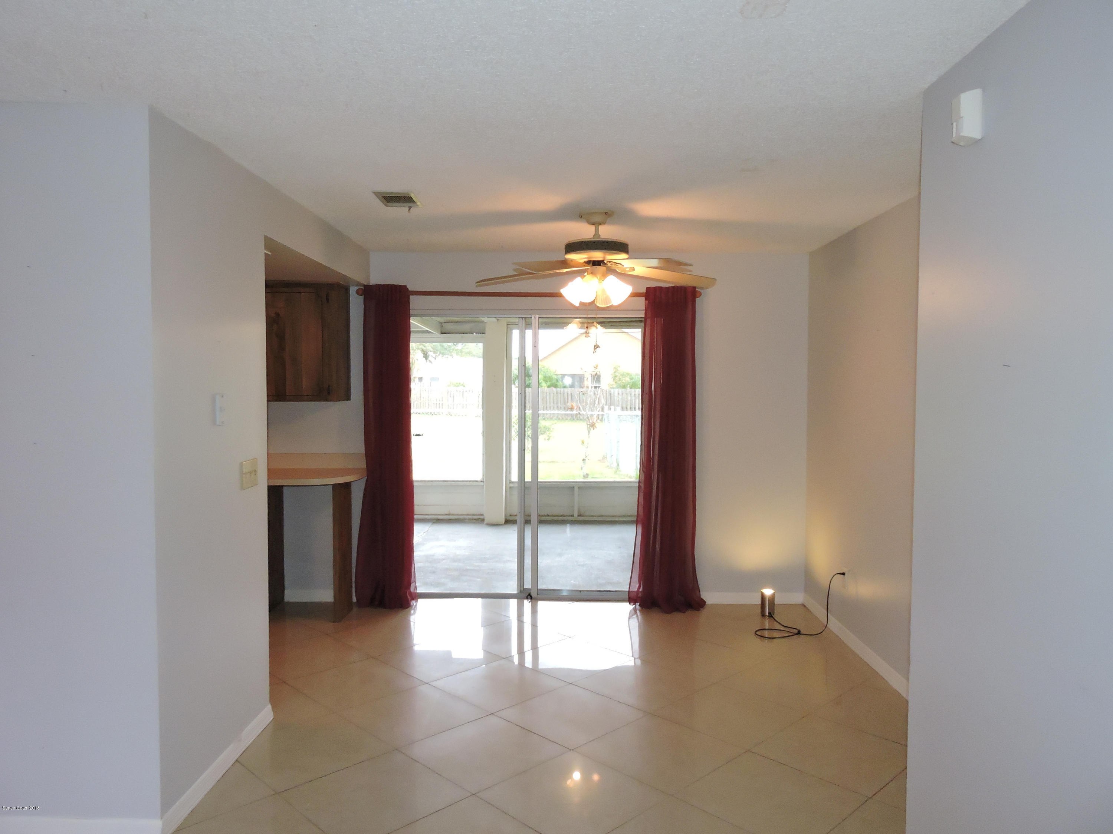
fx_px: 772
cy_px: 417
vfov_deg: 56.8
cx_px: 556
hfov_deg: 71.6
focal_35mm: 24
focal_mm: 4.3
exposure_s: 1/80
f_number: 3.3
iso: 800
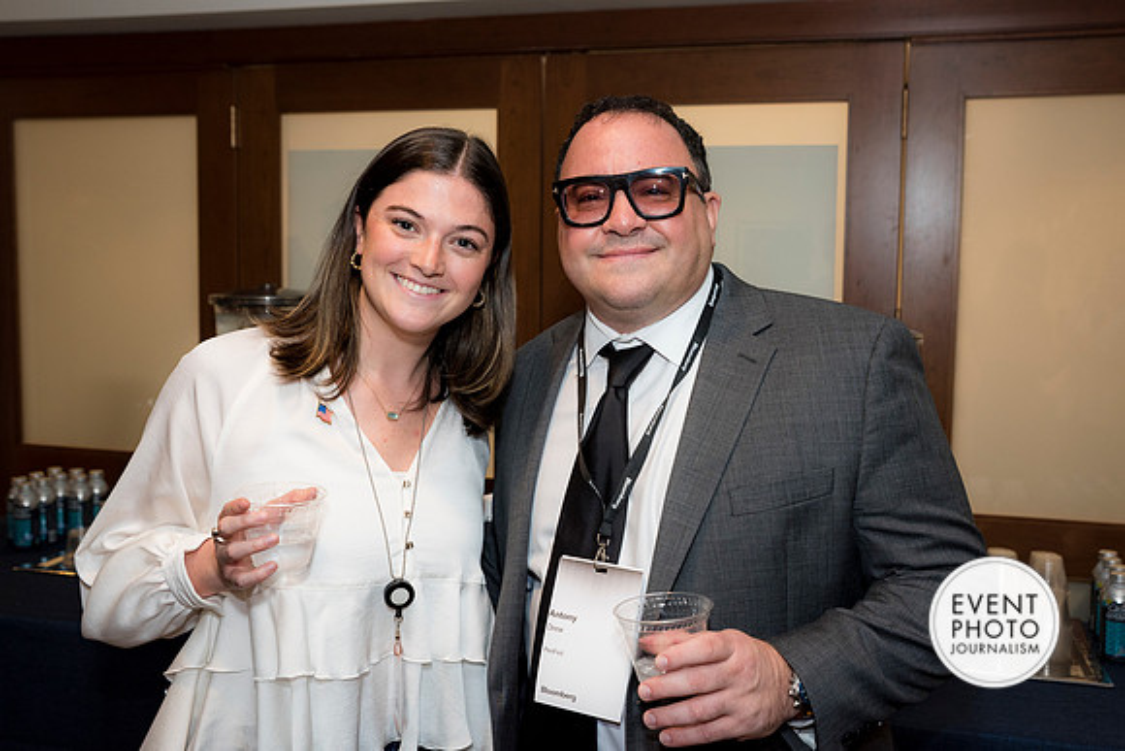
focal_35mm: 38
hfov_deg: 50.8
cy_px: 359
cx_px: 587
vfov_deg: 35.2
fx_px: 1183
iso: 800
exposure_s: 1/125
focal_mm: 36
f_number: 5
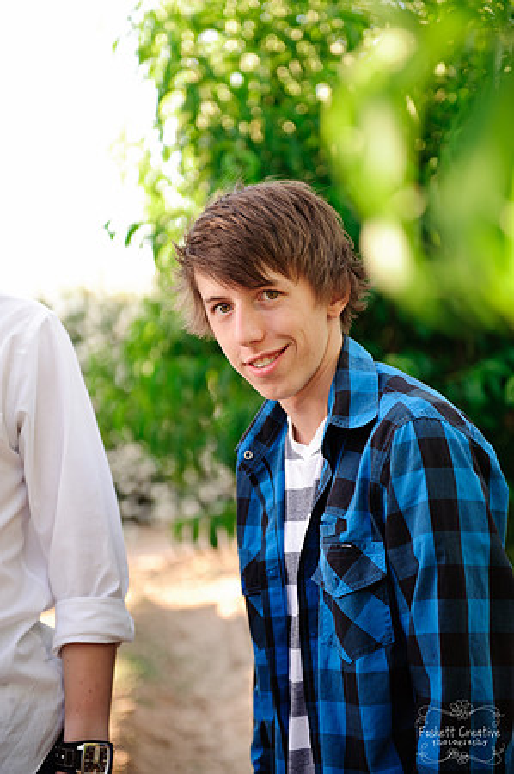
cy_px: 387
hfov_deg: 19.4
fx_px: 1503
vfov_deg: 28.9
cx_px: 257
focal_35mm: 70
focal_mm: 70
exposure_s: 1/250
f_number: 3.2
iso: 200
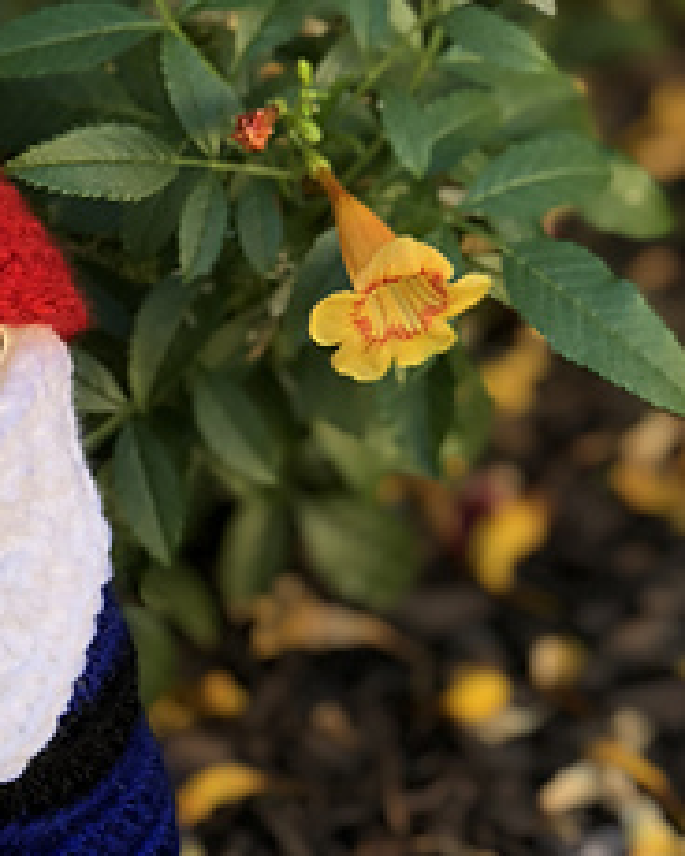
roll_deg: -0.5
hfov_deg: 9.8
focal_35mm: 155
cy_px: 342
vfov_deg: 12.4
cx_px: -156
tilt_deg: -29.9
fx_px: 3928
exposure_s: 1/120
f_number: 2.8
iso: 40
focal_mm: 6.6
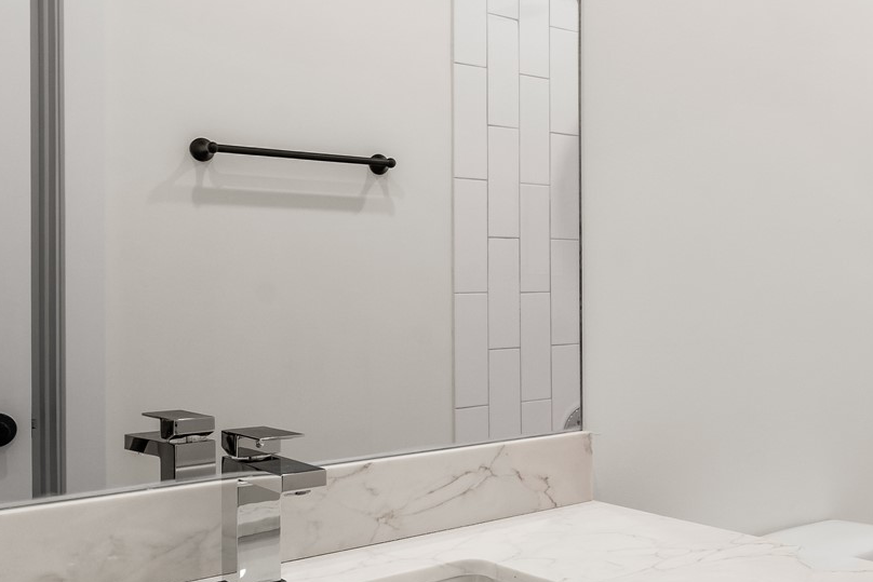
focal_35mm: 43
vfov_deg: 31.2
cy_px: 271
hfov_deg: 41.4
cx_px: 804
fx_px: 1043
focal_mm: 16
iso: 200
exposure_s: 1/4
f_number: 9
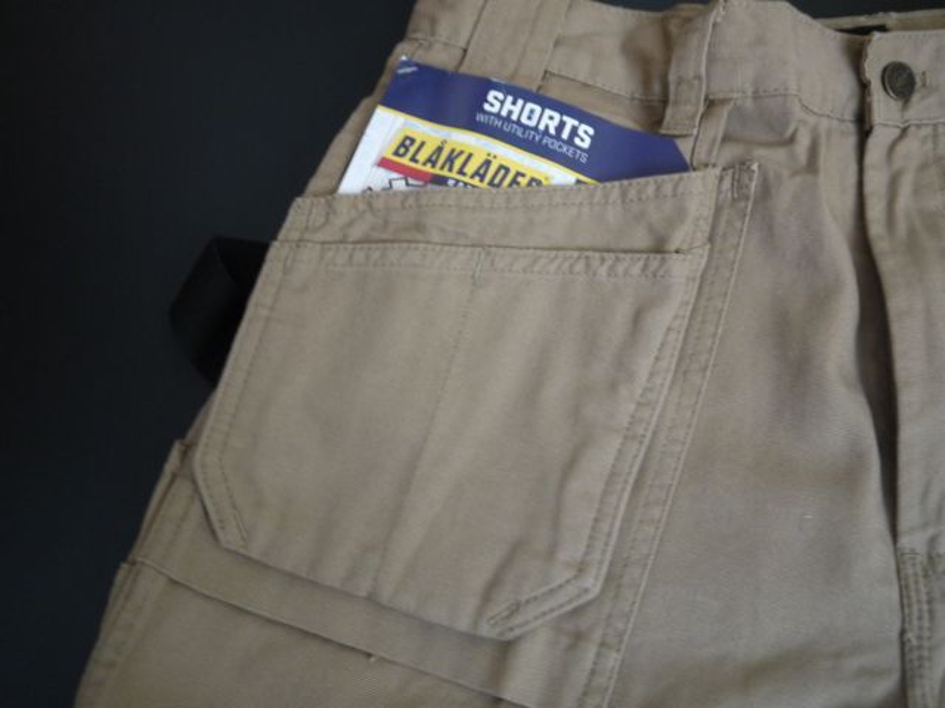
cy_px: 354
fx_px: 819
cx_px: 472
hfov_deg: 60.0
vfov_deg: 46.8
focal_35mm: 30
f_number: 3.6
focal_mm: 15
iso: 800
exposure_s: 1/25
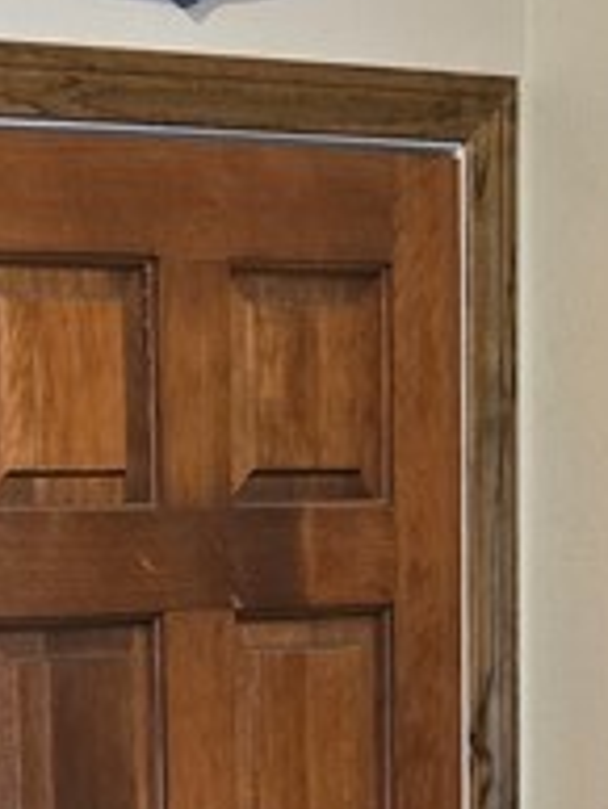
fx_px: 2854
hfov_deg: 10.2
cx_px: -948
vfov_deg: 14.0
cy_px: 1538
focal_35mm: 122
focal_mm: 6.3
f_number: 1.7
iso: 500
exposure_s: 1/120
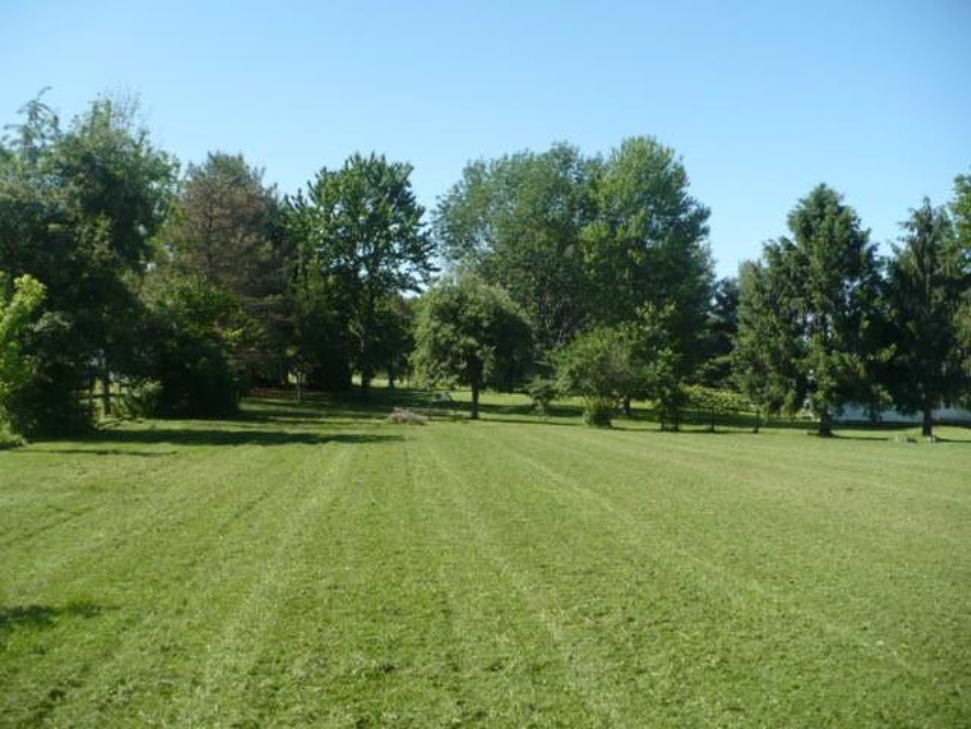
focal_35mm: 37
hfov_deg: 50.1
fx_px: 1038
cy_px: 364
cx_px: 486
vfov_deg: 38.7
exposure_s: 1/800
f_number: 2.8
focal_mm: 6.1
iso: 100
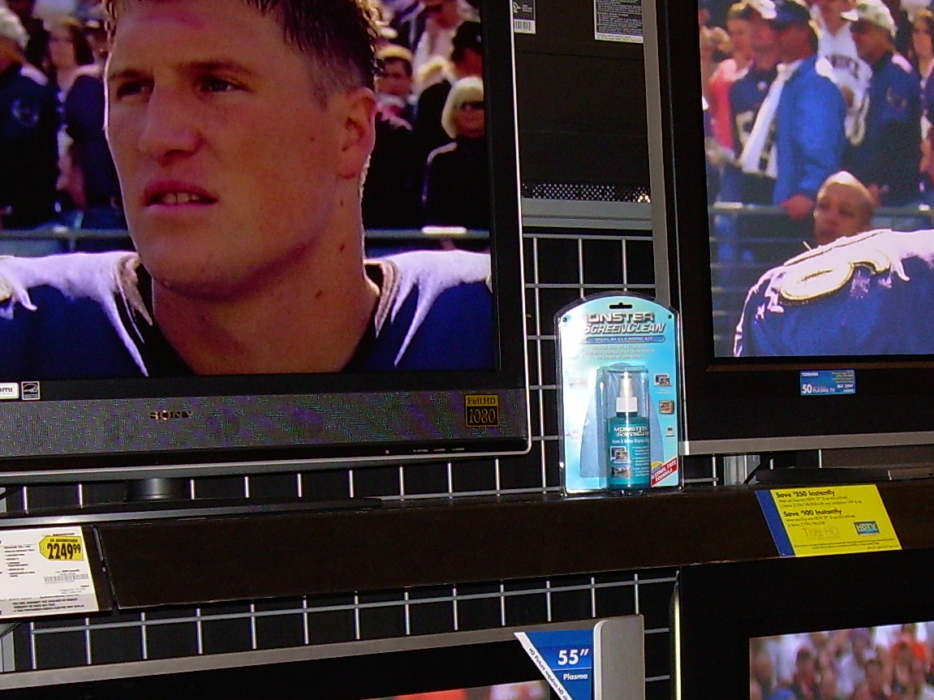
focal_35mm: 75
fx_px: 2023
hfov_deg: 25.9
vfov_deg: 19.5
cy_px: 518
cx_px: 611
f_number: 2.8
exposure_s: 1/60
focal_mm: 6.3
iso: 109
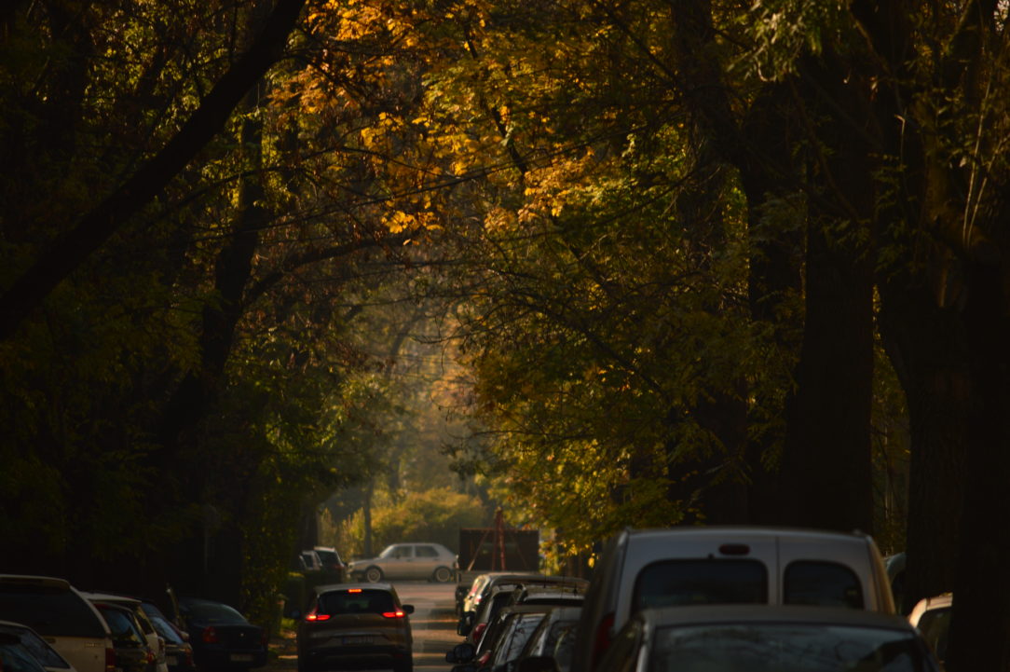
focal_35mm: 450
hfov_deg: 4.6
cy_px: 336
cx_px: 505
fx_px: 12615
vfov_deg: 3.1
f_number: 5.6
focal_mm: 300
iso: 100
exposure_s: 1/400
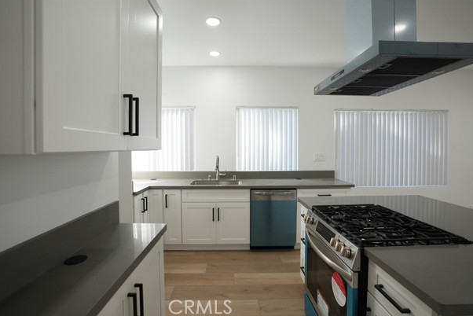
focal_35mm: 17
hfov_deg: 93.2
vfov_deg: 70.5
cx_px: 237
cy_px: 151
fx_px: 223
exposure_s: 1/160
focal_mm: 16
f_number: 4
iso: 320
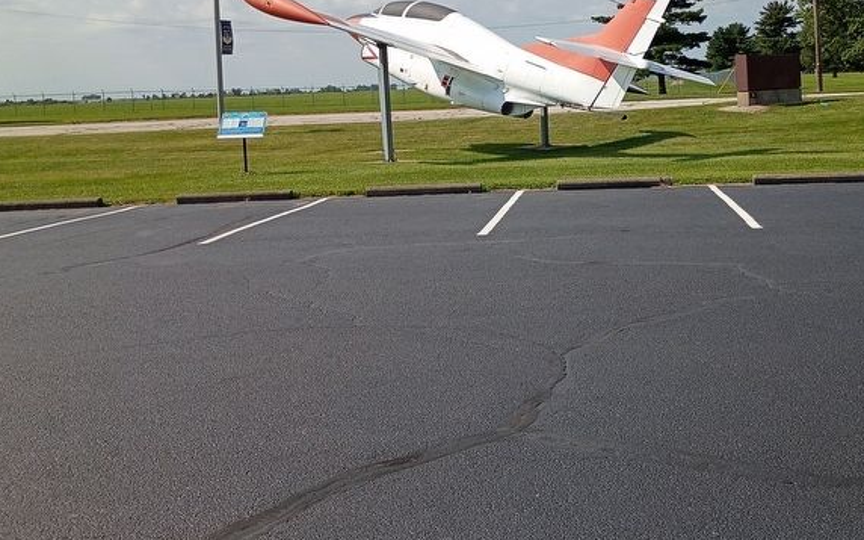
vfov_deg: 29.1
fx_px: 1012
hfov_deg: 45.6
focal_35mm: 43
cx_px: 569
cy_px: 104
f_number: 1.8
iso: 104
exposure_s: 1/1730
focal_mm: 4.27
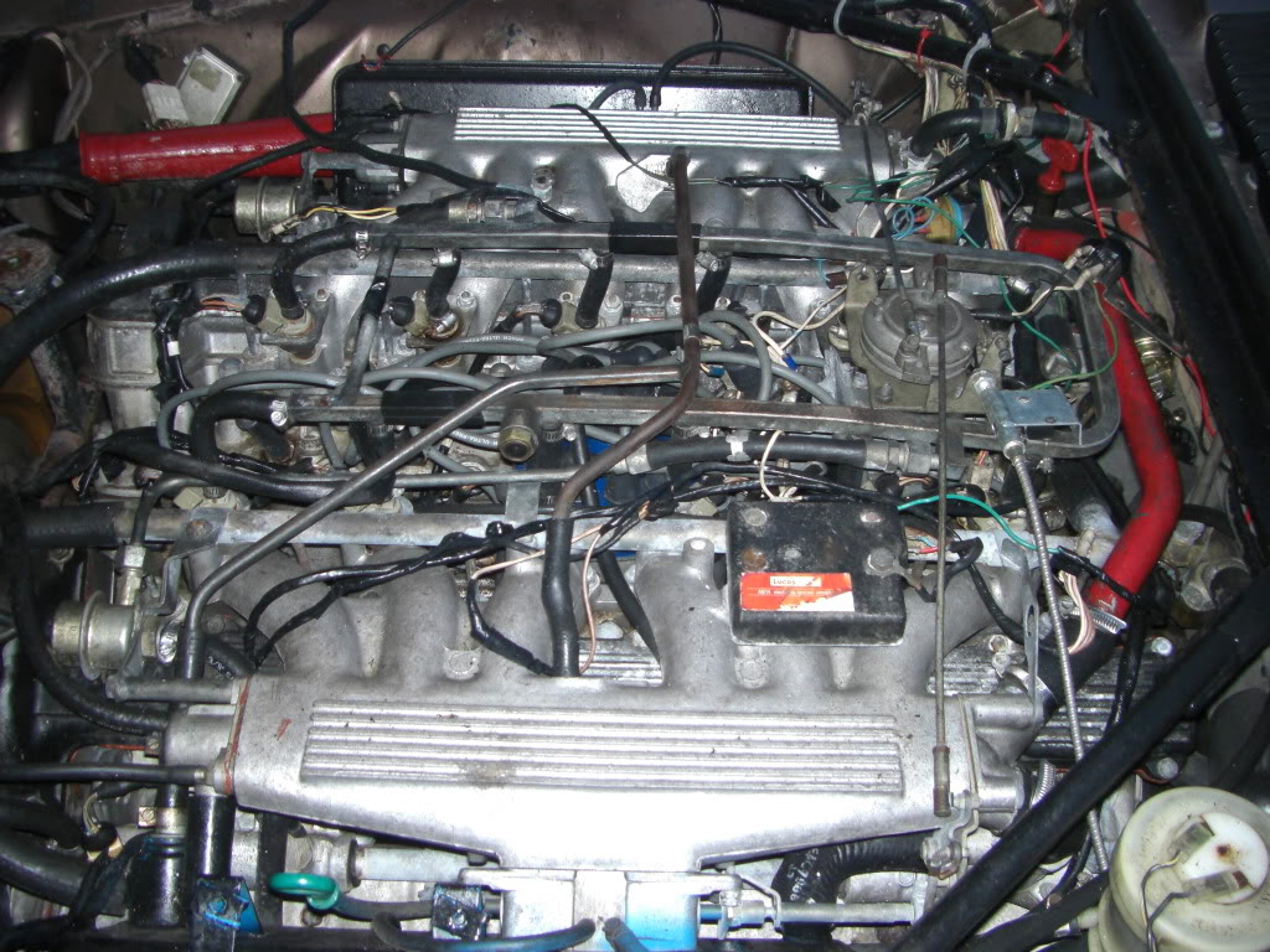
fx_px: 1394
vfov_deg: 37.7
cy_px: 476
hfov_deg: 49.0
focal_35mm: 38
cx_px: 635
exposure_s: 1/60
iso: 200
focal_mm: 6.3
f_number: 3.4
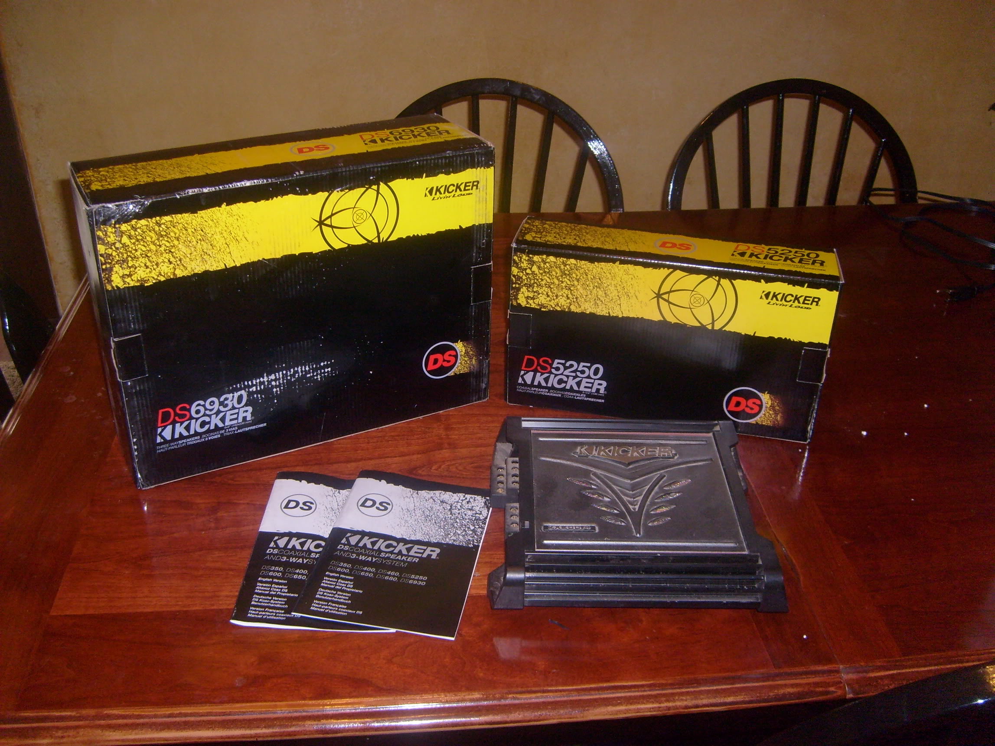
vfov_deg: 40.7
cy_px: 373
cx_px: 498
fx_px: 1006
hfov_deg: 52.6
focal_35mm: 35
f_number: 2.8
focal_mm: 5.8
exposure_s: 1/45
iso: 100
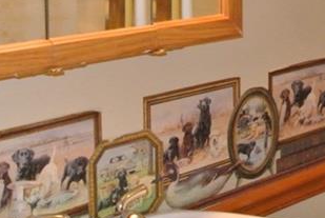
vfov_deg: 13.7
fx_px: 868
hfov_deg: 19.4
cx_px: 434
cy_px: -82
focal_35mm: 96
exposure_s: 1/15
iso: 1400
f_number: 3.5
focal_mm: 11
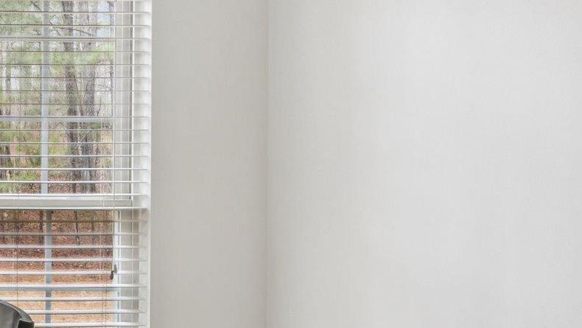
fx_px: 918
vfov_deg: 20.3
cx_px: -224
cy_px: 171
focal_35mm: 59
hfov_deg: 27.6
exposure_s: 1/20
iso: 400
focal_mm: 14.6
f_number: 13
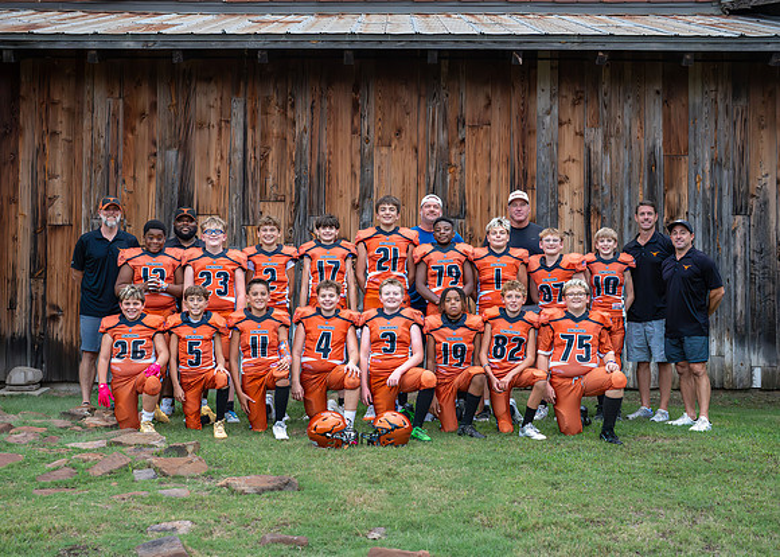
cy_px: 296
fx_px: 1256
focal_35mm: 57
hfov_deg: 34.5
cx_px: 380
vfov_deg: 25.0
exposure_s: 1/500
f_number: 4
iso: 4000
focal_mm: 50
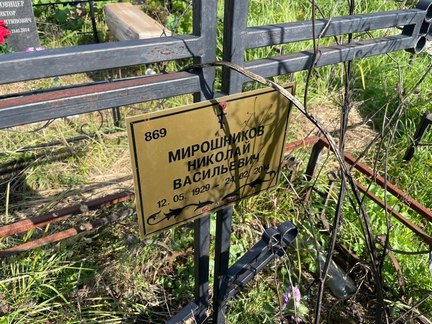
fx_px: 324
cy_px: 162
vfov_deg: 53.1
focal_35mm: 26
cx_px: 216
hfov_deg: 67.3
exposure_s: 1/1247
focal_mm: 4.2
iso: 32
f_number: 1.6
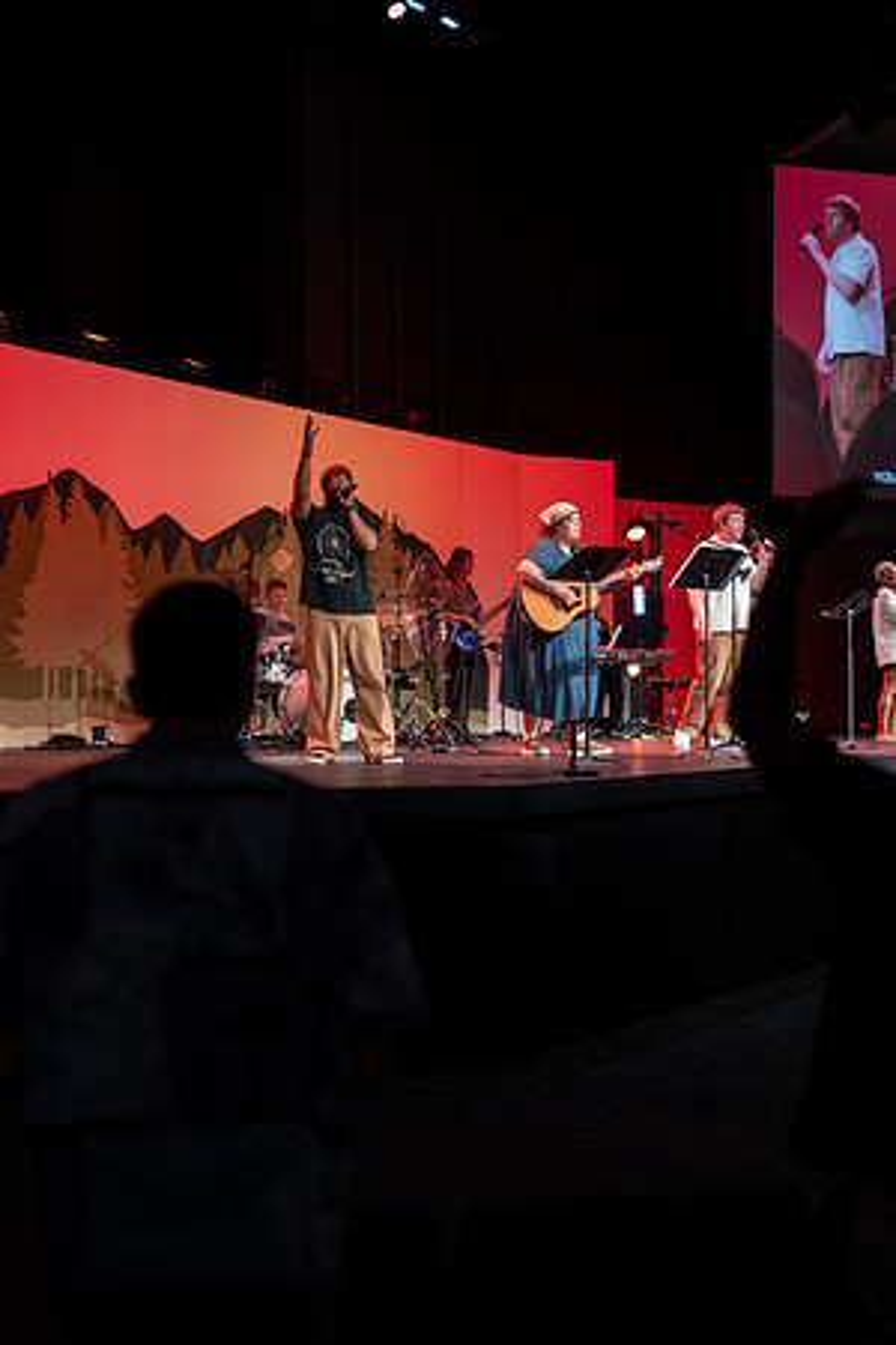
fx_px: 1867
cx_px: 448
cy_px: 672
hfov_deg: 27.0
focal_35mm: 50
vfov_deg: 39.6
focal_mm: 33
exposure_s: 1/50
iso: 250
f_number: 1.6
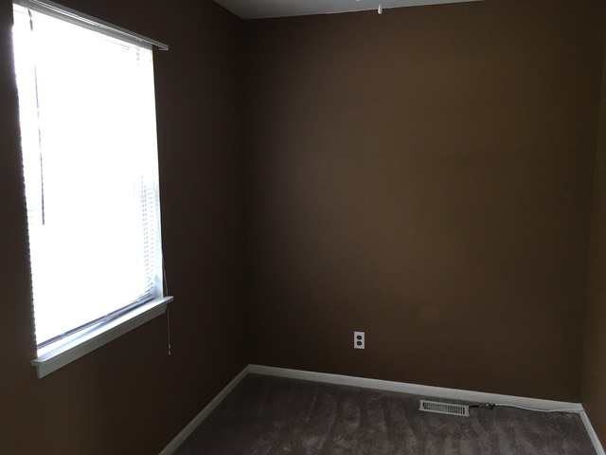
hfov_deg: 61.7
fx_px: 508
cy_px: 228
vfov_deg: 48.2
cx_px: 303
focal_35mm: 29
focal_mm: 4.15
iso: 64
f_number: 2.2
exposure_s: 1/30
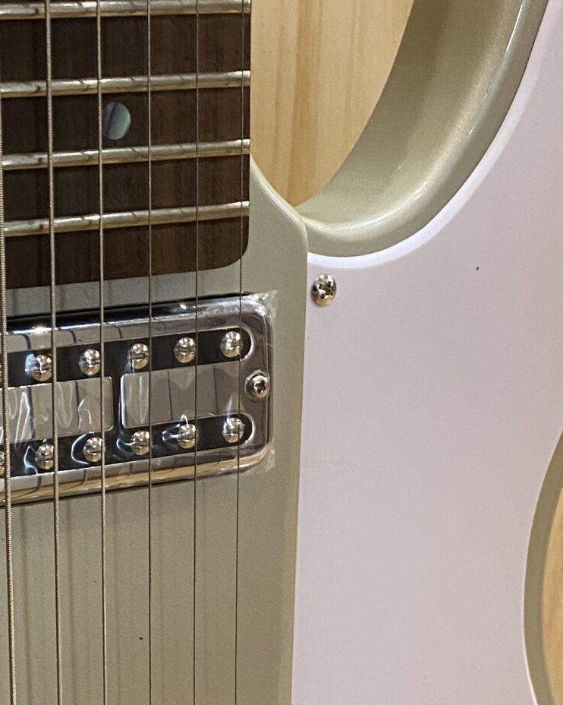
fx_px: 1458
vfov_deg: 25.8
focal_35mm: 70
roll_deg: +4.8
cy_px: 697
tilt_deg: -23.5
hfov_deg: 21.0
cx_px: -22
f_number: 1.8
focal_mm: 4.25
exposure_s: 1/50
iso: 250
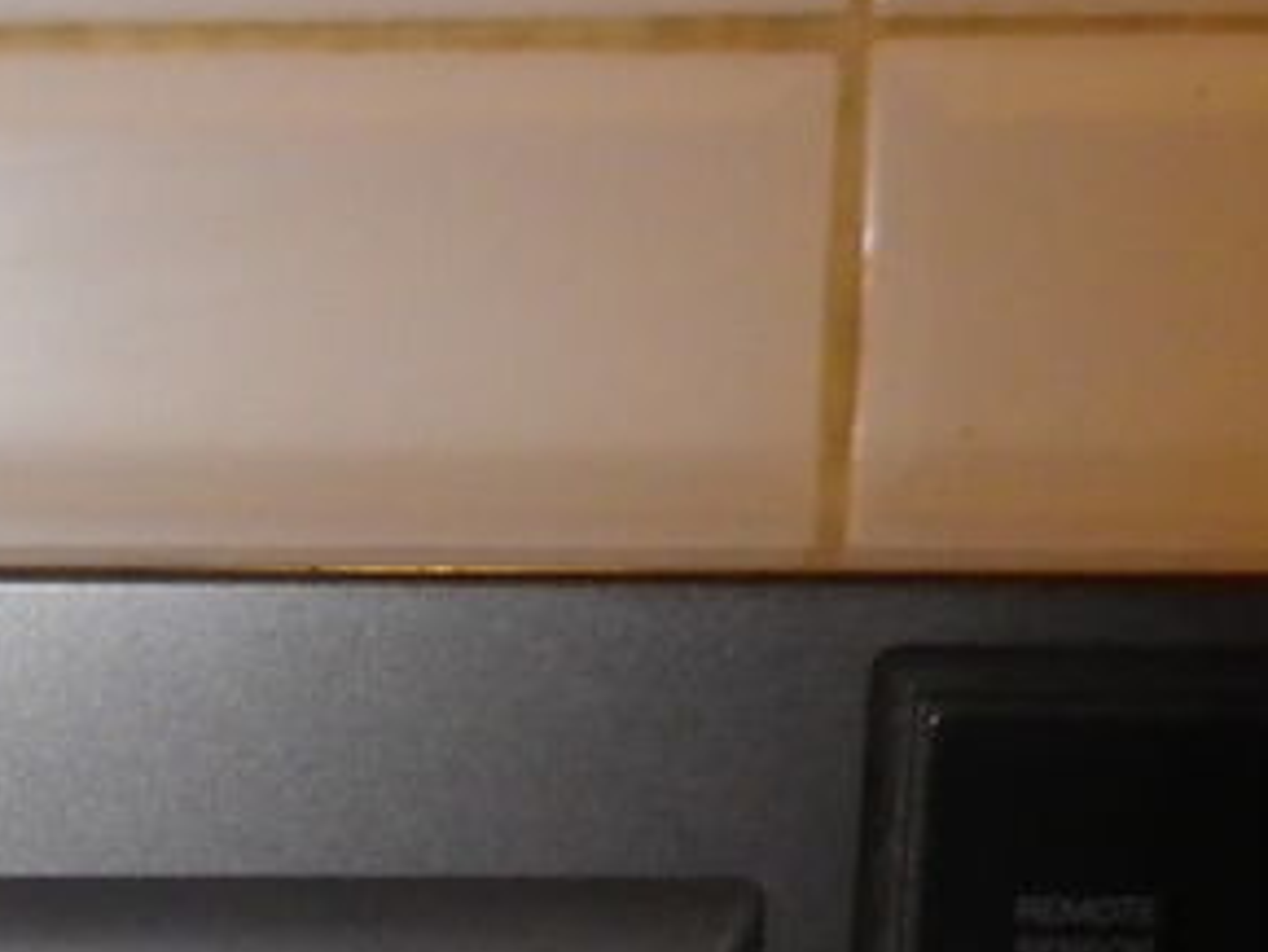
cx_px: -303
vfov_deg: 12.4
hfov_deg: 16.5
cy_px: 1439
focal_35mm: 114
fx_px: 4178
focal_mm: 6
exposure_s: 1/50
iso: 400
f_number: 3.8
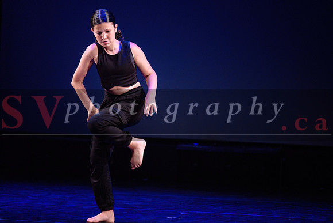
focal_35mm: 232
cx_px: 140
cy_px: 94
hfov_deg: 8.9
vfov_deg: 5.9
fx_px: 2146
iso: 1600
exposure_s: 1/250
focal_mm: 200
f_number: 2.8
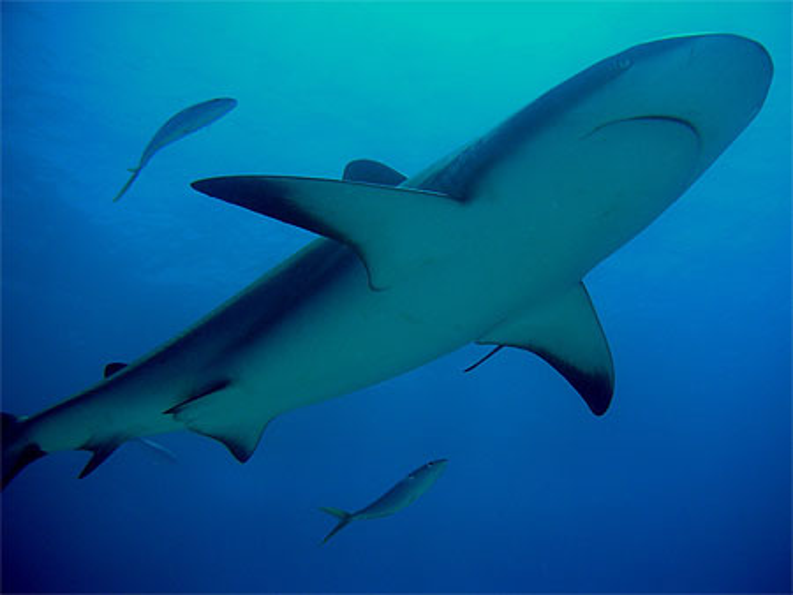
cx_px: 396
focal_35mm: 38
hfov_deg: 49.0
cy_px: 298
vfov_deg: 37.8
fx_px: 871
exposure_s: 1/500
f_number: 2.8
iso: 50
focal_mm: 6
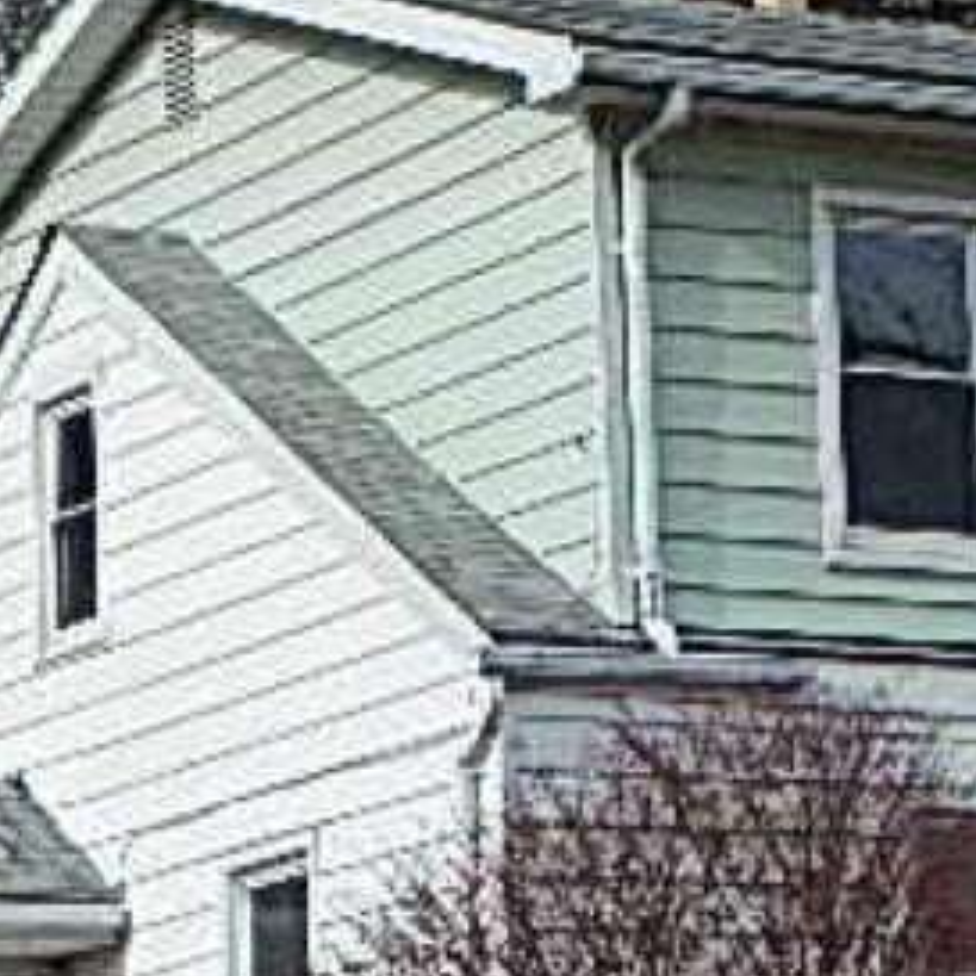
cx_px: 1048
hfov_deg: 7.6
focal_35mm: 229
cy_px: 940
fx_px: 7305
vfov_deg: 7.6
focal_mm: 12.3
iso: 125
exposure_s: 1/800
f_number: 4.1
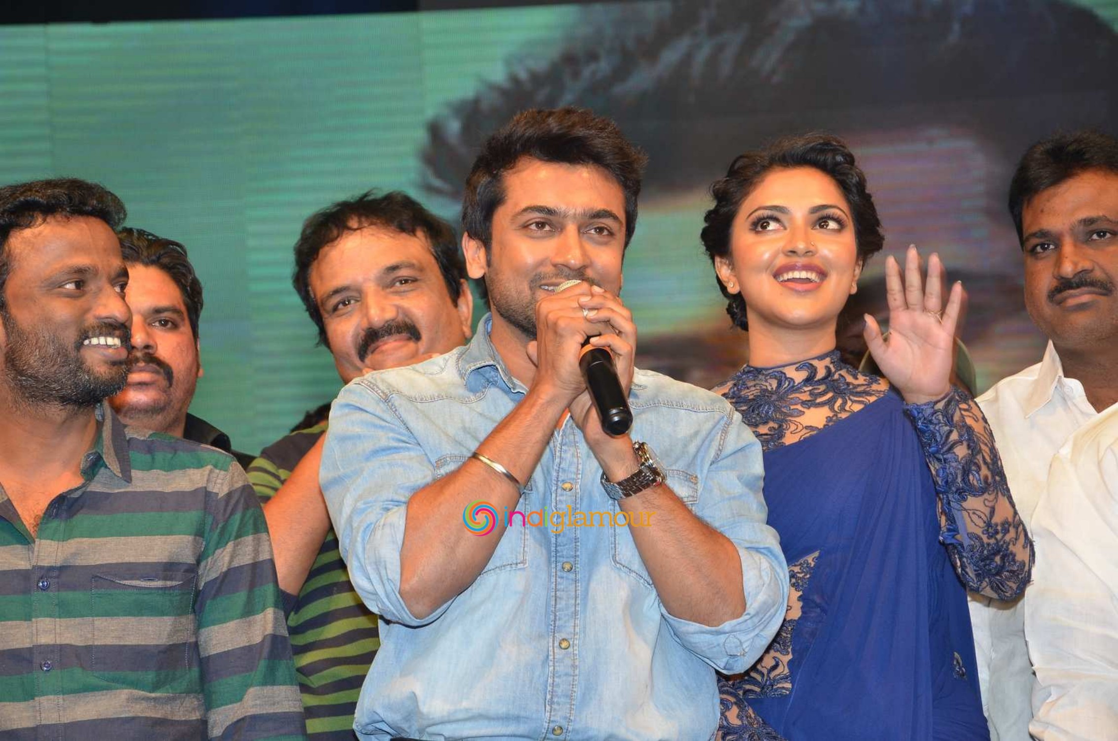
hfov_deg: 13.1
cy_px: 370
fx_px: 4882
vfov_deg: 8.7
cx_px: 559
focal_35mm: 158
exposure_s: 1/125
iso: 500
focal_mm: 105
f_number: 6.3
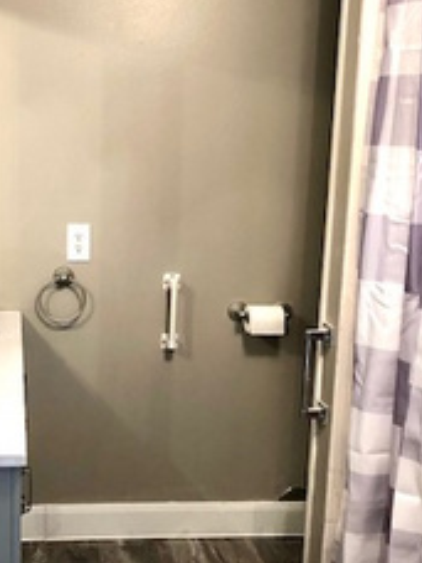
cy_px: 400
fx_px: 959
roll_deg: -1.2
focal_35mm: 59
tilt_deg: -14.2
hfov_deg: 24.4
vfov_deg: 32.3
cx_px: 84
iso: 40
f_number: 1.8
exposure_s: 1/15
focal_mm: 3.99
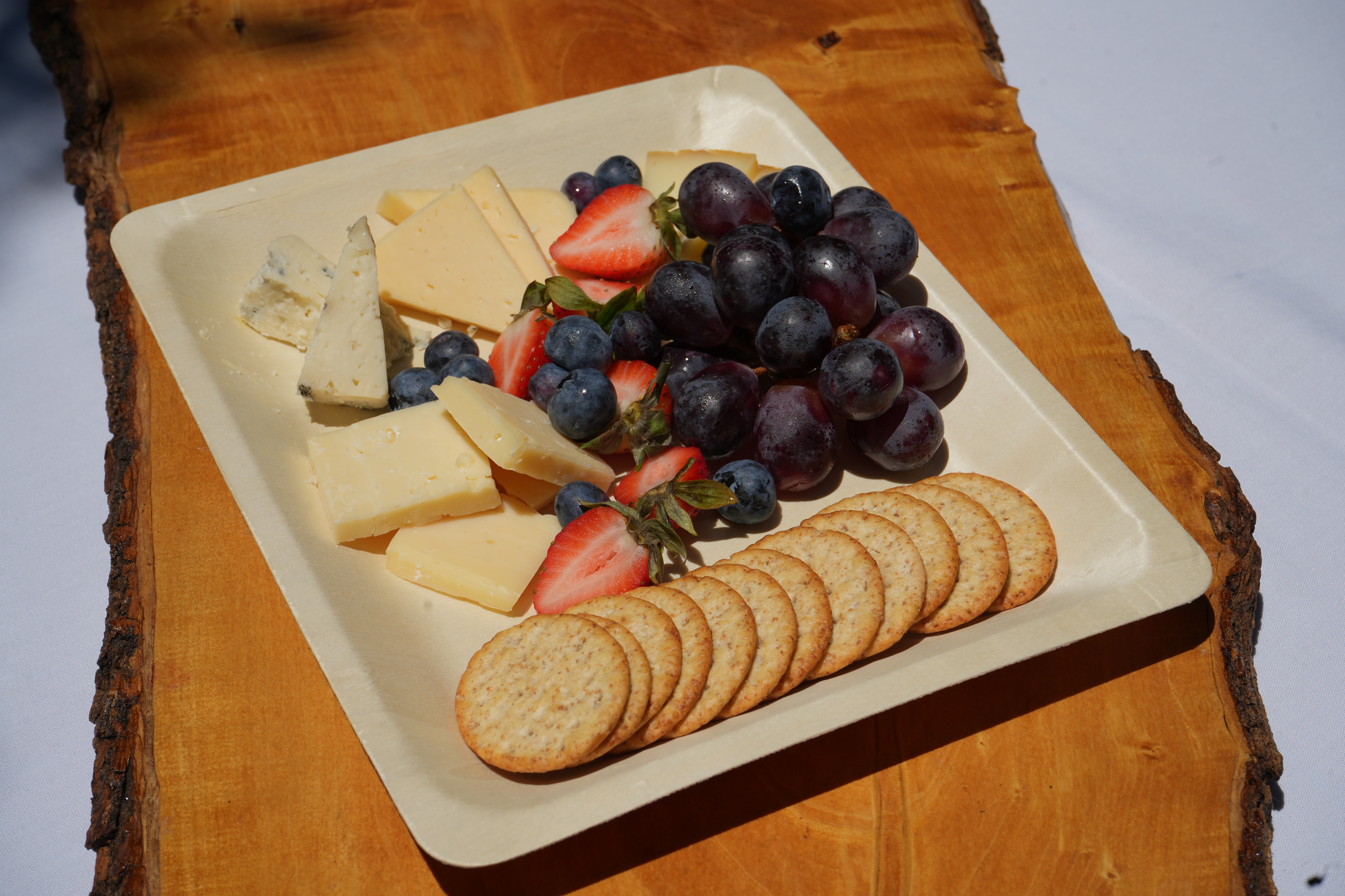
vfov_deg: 21.2
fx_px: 2391
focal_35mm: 64
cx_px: 672
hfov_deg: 31.4
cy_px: 448
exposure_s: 1/500
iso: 100
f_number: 13
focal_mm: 64
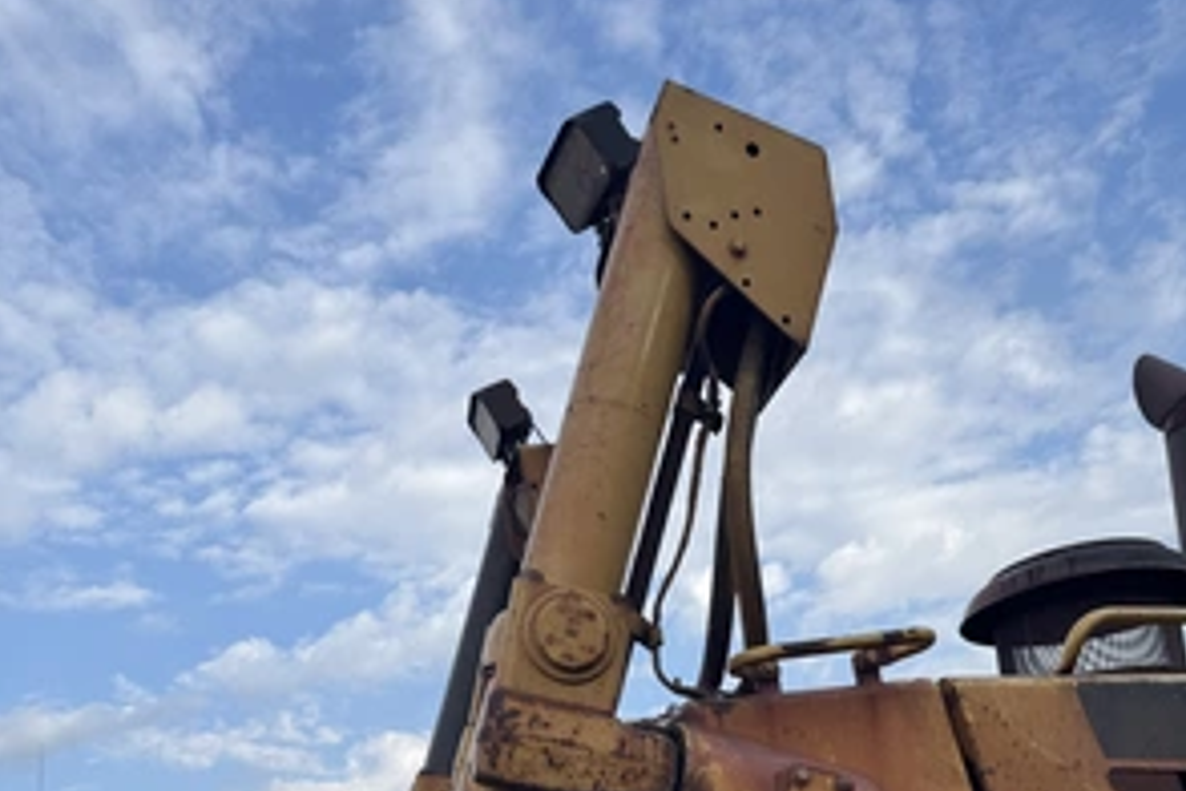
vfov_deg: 35.2
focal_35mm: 34
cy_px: 791
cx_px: 601
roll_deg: +3.4
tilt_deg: +11.8
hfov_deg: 55.8
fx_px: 1120
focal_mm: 6.76
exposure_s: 1/2415
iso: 80
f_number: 1.78
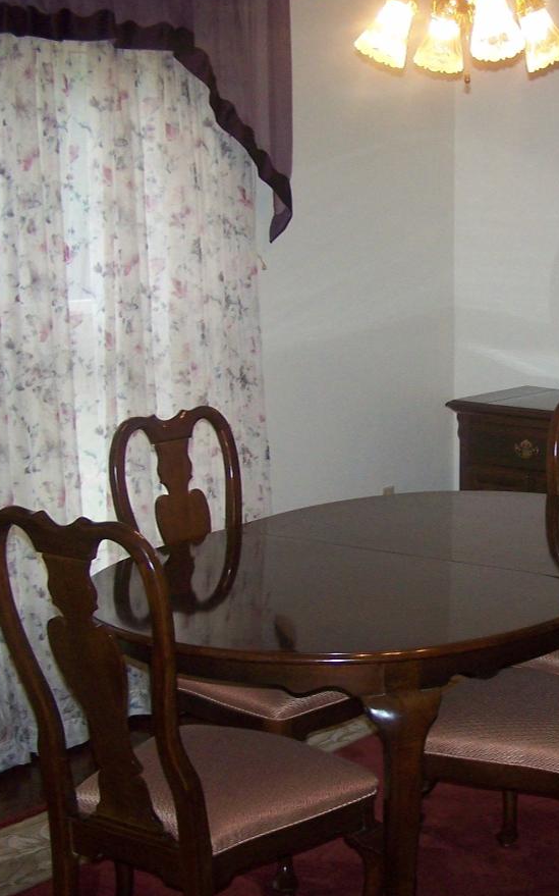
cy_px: 509
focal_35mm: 66
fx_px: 1610
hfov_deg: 19.3
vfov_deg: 31.0
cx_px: 505
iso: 160
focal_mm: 6.3
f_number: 2.8
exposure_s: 1/60
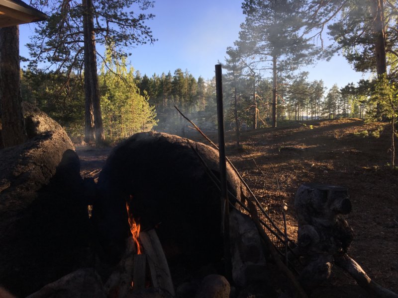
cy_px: 149
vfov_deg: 48.2
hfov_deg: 61.7
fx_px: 333
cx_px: 199
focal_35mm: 29
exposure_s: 1/739
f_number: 2.2
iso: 25
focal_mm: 4.15
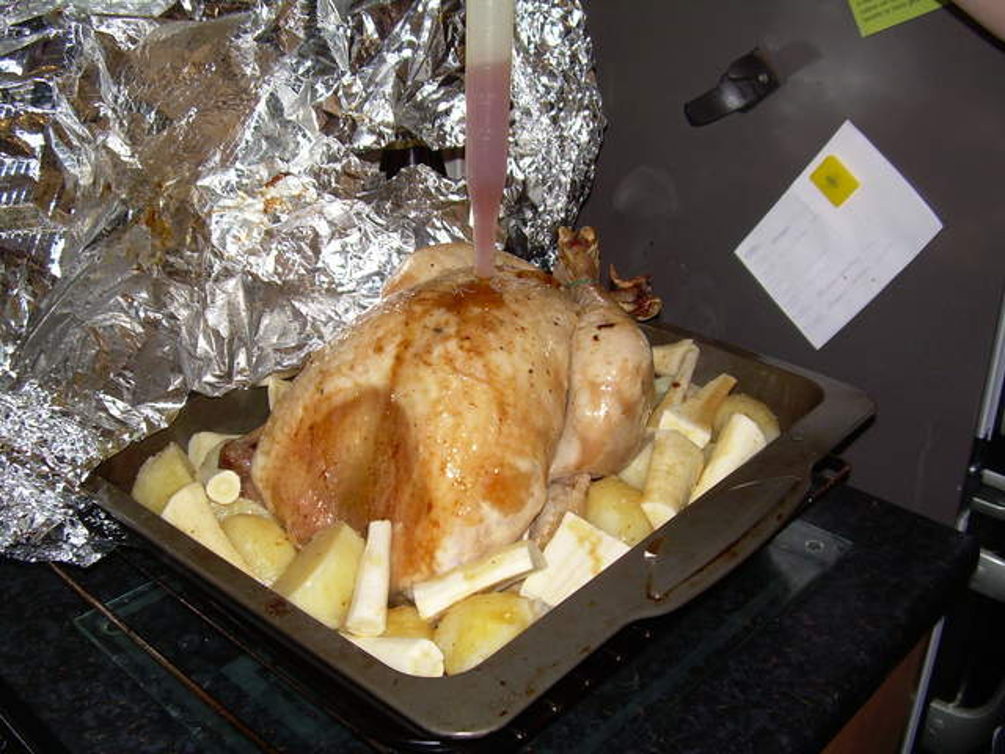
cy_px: 377
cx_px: 502
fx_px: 1103
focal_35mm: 38
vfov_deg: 37.7
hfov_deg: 49.0
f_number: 2.8
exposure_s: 1/60
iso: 50
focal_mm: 6.3
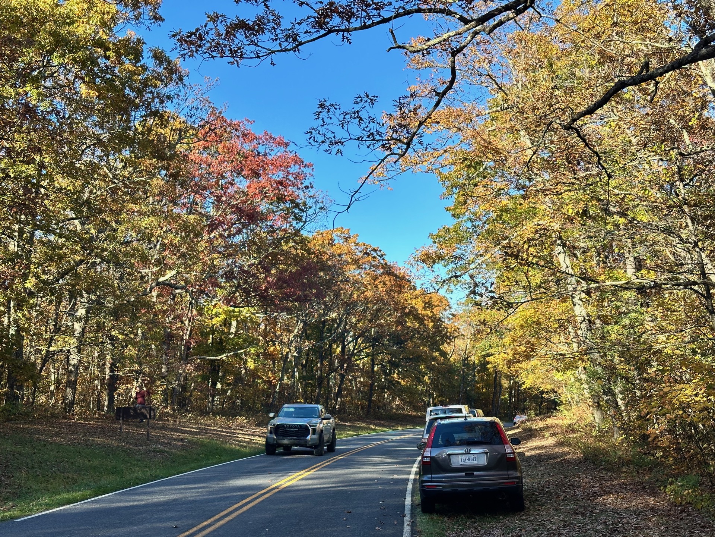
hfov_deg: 39.7
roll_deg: +2.1
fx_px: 991
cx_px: 358
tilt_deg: +5.8
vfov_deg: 30.3
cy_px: 268
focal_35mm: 48
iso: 64
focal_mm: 6.86
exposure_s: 1/1339
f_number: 1.78
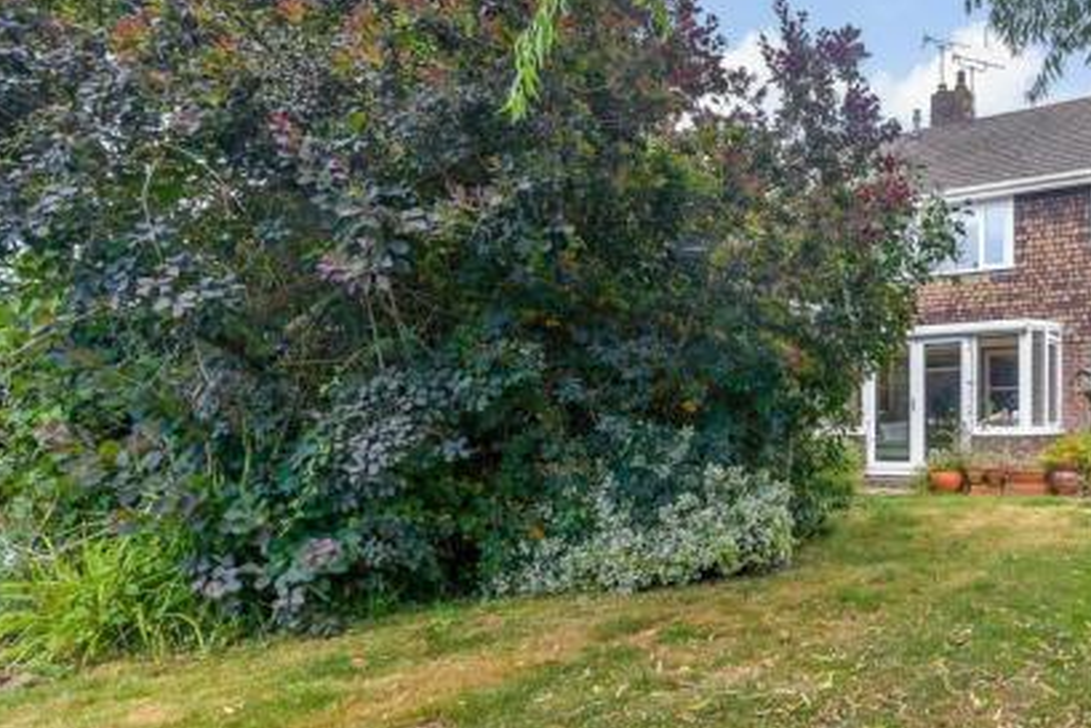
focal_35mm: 24
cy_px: 439
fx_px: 728
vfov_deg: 52.8
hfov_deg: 67.3
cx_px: 863
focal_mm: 10
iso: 160
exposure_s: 1/100
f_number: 8
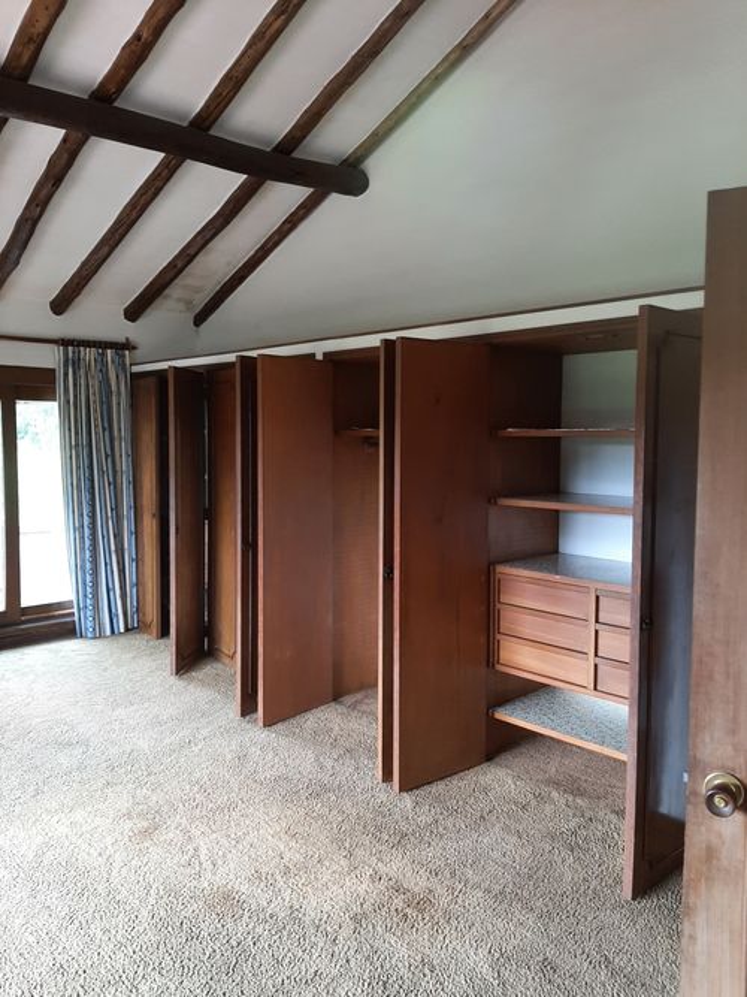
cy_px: 498
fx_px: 748
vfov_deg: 67.3
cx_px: 374
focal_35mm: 26
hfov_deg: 53.0
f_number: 1.7
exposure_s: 1/50
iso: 80
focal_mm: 3.93
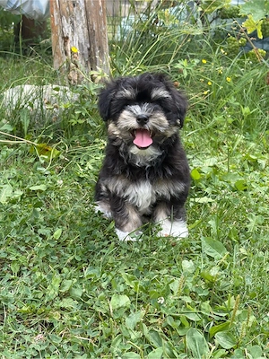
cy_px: 180
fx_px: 539
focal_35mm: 52
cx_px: 134
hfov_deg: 28.0
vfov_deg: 36.8
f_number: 1.6
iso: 32
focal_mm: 5.96
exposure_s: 1/352
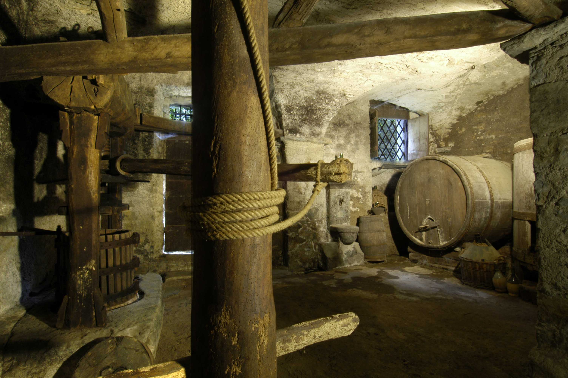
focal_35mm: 18
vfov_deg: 67.3
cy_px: 189
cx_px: 284
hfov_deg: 90.1
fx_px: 284
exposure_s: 8
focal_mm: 12
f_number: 22
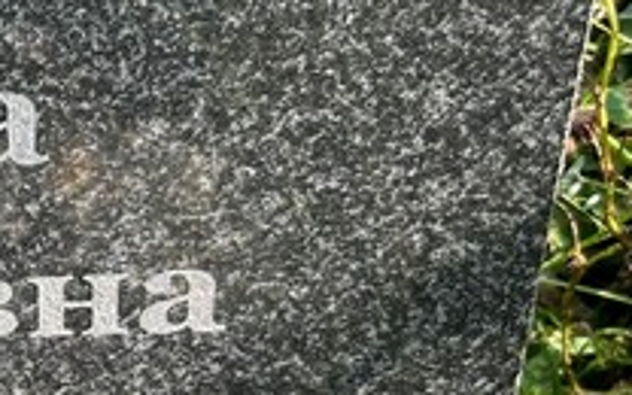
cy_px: 419
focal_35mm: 106
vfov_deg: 12.2
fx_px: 1826
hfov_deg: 17.9
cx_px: -267
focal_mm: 5.7
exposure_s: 1/277
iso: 40
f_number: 1.5
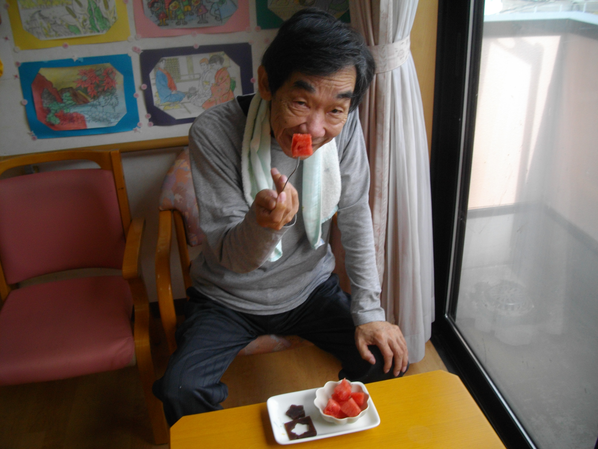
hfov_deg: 58.4
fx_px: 536
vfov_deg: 45.4
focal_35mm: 31
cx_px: 299
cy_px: 224
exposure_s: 1/160
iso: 100
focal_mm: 5.7
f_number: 2.9
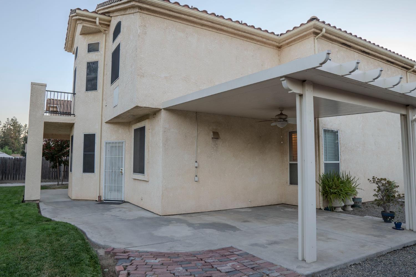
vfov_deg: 53.1
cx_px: 208
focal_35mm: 24
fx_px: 277
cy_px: 138
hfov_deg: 73.7
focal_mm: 16
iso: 160
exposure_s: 1/60
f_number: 4
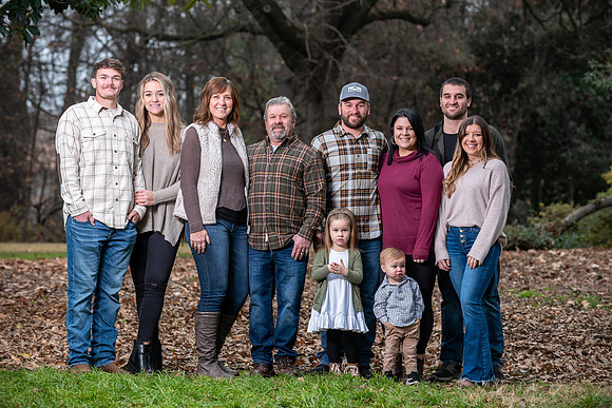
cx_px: 306
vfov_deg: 11.8
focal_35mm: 116
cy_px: 204
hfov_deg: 17.6
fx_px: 1972
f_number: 4
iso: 200
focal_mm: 116
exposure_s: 1/125
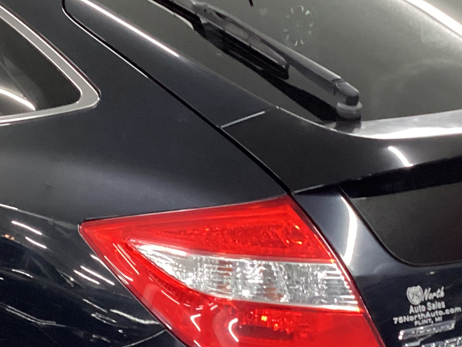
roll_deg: +0.2
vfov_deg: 18.7
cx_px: 236
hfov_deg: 25.0
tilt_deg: -20.3
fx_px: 1041
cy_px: 289
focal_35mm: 78
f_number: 2.4
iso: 400
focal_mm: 3.3
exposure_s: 1/40
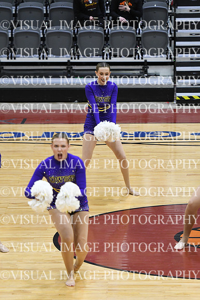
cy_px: 150
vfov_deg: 9.8
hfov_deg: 6.5
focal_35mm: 210
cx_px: 100
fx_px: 1749
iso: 3200
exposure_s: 1/400
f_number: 2.8
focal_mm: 140
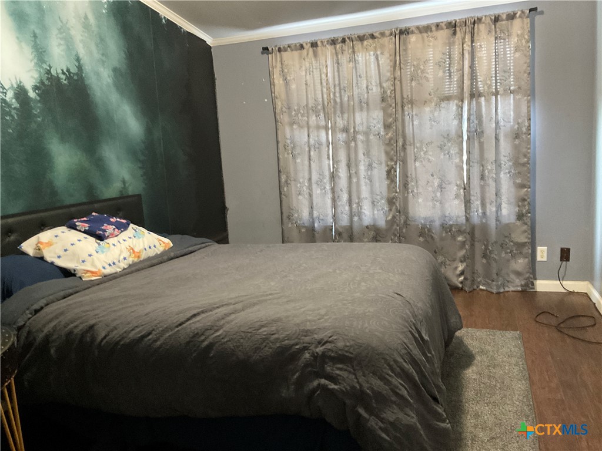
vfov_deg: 48.2
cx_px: 301
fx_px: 504
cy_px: 226
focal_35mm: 29
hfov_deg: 61.7
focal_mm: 3
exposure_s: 1/30
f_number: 1.8
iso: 400
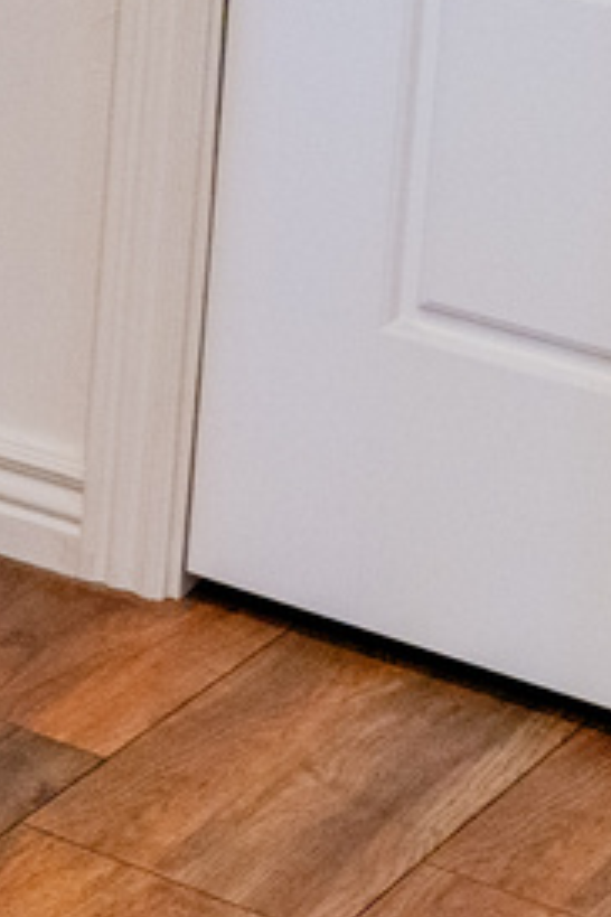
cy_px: -875
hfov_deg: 6.2
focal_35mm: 184
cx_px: -1846
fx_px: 4684
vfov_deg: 10.3
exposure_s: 1/80
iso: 1250
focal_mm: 24
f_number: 4.5
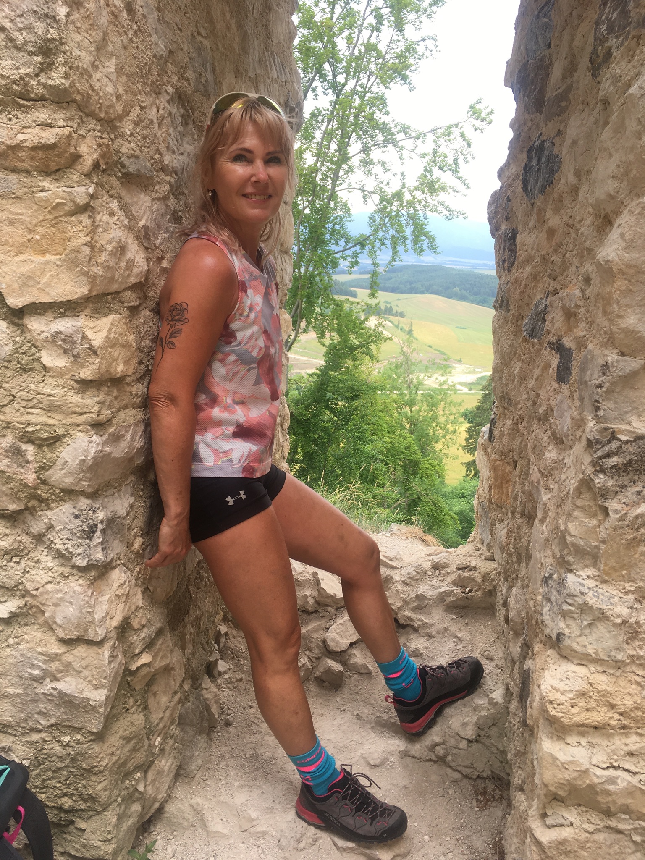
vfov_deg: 61.7
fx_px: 720
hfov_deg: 48.2
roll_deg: -2.5
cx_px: 322
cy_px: 430
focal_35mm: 29
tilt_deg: -14.8
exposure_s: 1/225
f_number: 2.2
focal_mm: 4.15
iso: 25
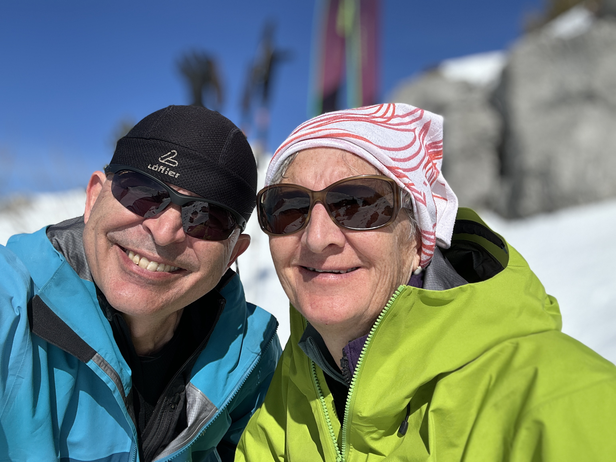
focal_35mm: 30
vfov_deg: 46.8
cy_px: 231
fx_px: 534
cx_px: 308
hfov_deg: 60.0
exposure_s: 1/1859
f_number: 1.9
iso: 25
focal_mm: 2.69
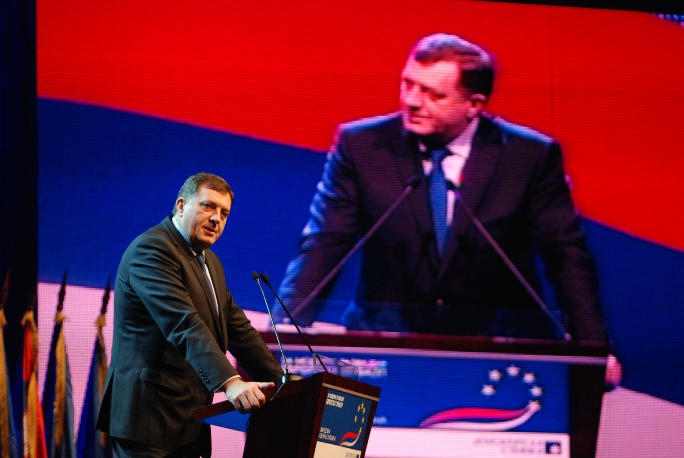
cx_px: 342
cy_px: 229
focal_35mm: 225
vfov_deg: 6.1
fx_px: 4280
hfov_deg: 9.1
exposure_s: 1/160
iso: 800
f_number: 2.8
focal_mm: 150
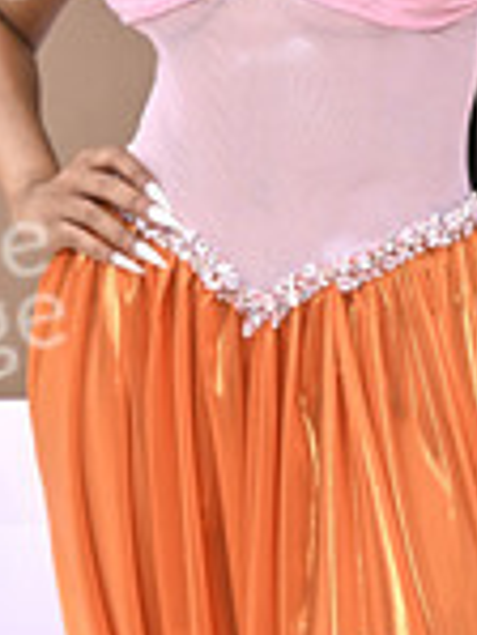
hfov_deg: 7.2
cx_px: 311
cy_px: 111
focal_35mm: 206
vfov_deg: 9.6
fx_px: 3779
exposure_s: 1/320
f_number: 10
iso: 400
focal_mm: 80
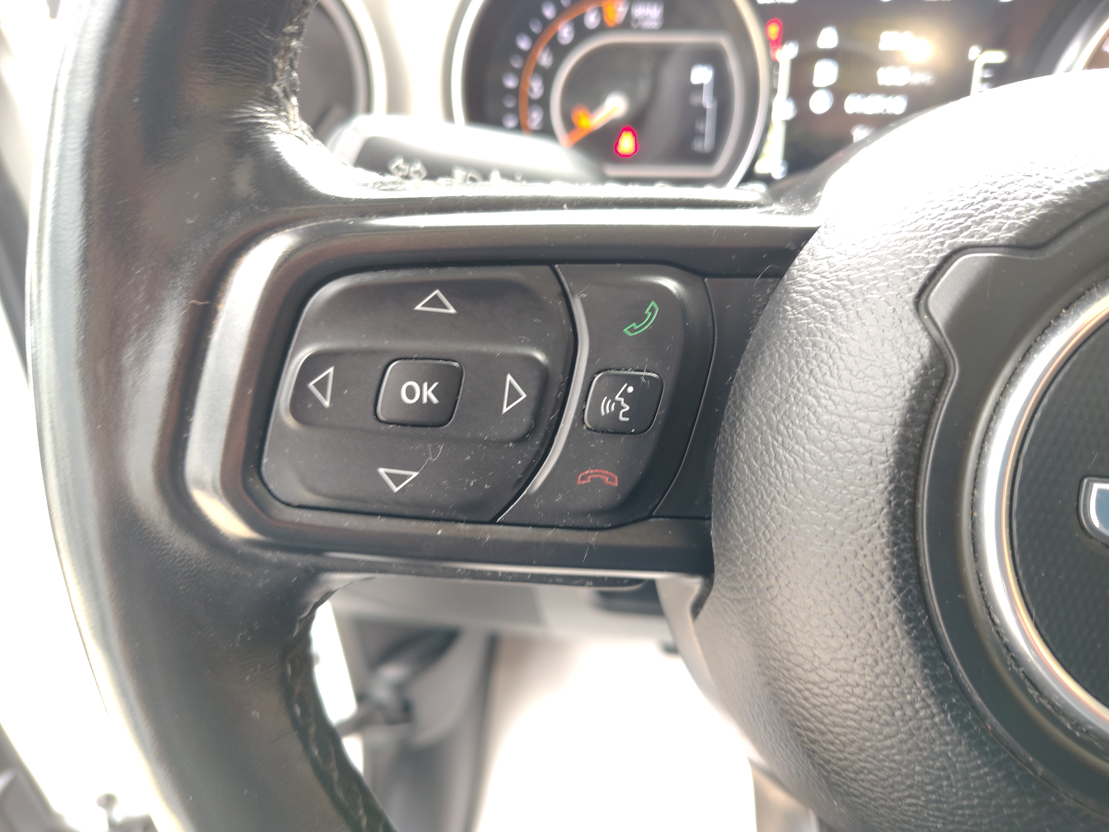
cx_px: 554
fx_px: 769
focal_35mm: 24
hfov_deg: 71.6
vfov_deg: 56.8
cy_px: 416
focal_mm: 5.56
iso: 100
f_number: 1.8
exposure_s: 1/10
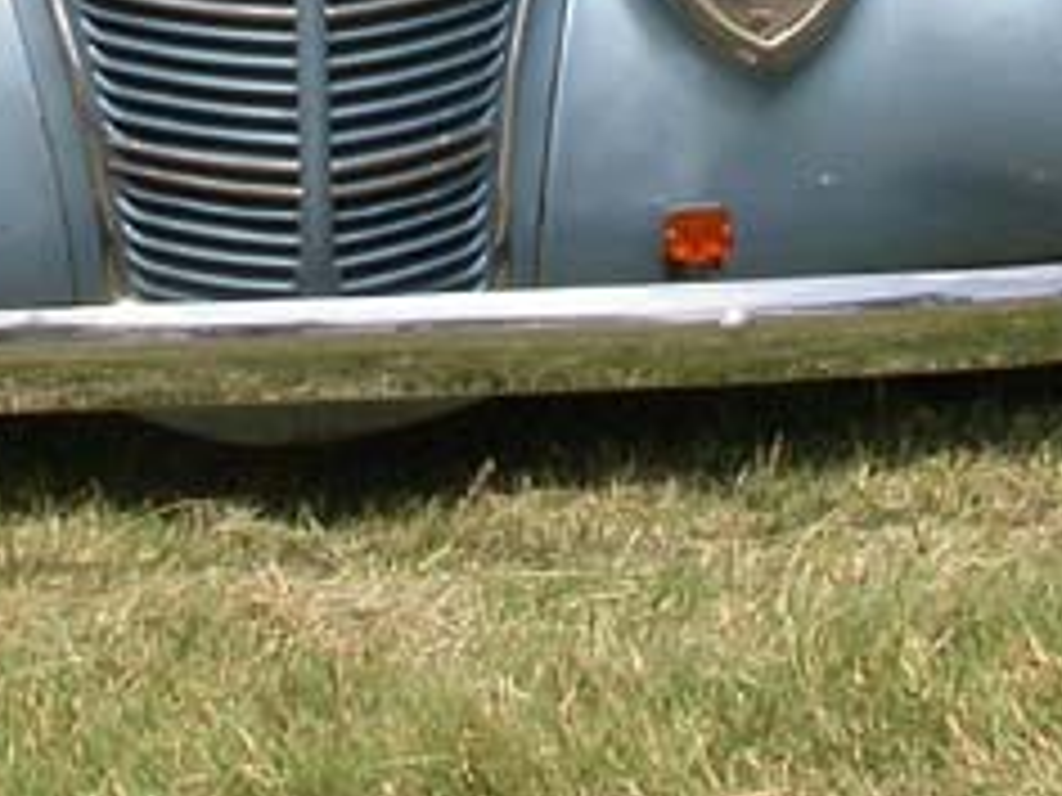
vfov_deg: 11.2
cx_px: 288
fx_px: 3958
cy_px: -297
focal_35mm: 129
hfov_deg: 15.2
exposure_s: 1/398
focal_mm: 7.85
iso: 100
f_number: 7.5
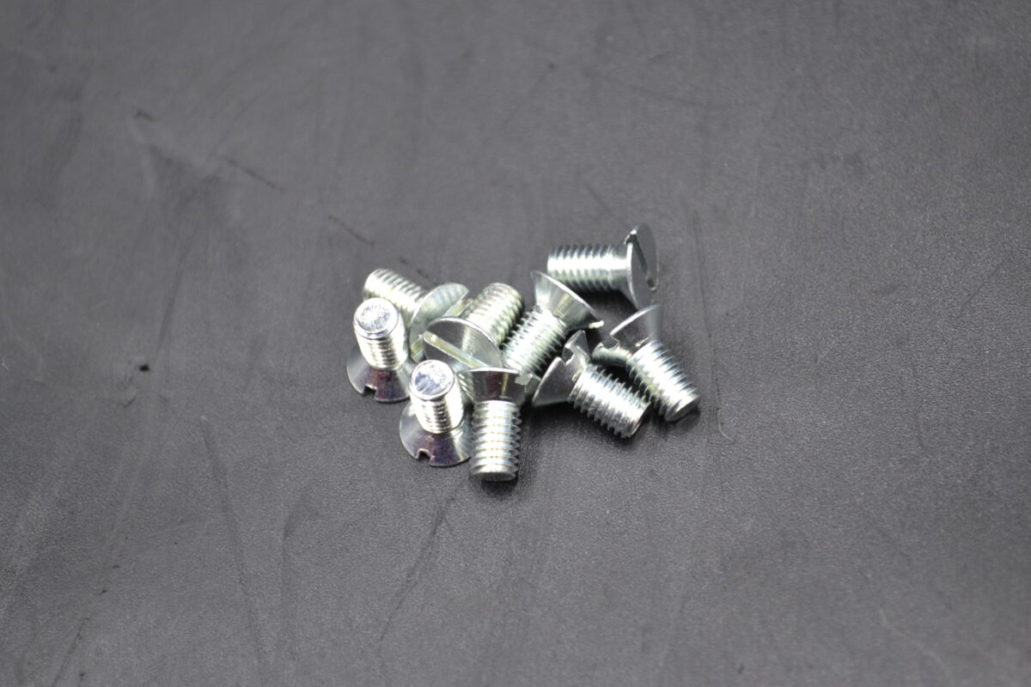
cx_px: 516
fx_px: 2363
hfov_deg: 24.6
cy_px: 344
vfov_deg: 16.6
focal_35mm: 82
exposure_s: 1/30
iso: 400
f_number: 5.6
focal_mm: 55
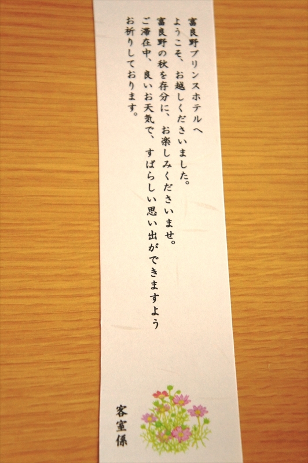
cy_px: 232
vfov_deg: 31.2
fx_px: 829
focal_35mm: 64
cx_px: 154
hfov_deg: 21.0
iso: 1600
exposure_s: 1/125
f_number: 4.5
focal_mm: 43
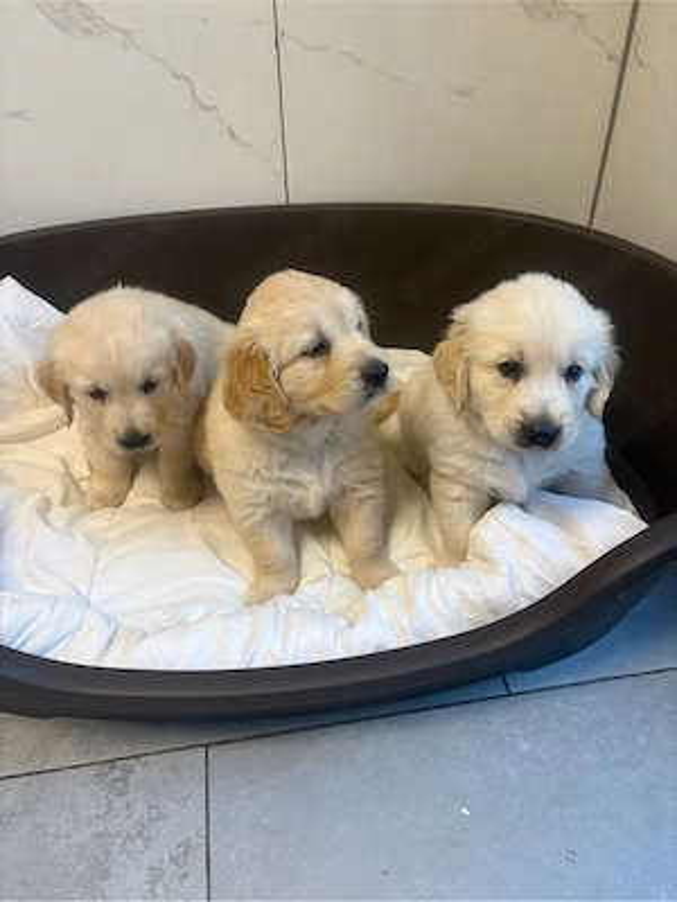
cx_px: 338
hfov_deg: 53.1
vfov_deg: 67.3
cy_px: 451
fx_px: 678
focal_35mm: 26
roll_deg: -0.1
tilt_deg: -36.8
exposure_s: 1/50
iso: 200
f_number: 1.6
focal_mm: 5.96
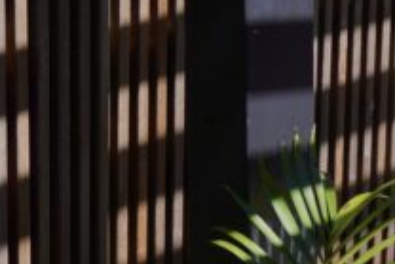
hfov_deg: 13.0
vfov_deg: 9.5
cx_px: 682
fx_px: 1581
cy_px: 175
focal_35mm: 144
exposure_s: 1/400
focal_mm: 26
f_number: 5
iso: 100
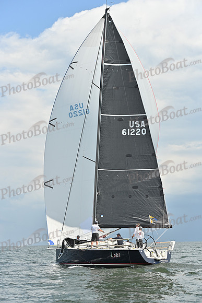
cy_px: 152
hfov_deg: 19.5
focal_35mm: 70
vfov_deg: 28.8
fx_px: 589
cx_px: 101
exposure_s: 1/1600
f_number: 6.3
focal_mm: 70
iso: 320
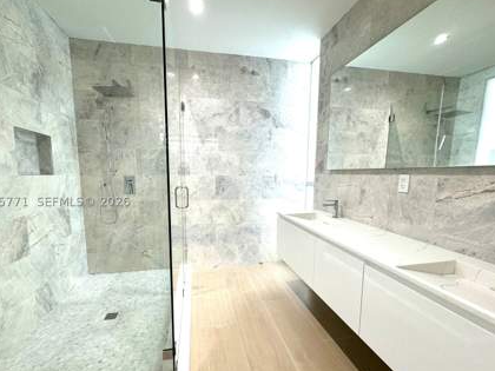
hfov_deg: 94.5
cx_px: 238
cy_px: 201
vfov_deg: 77.9
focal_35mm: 16
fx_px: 229
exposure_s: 1/120
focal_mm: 2.22
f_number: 2.2
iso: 160
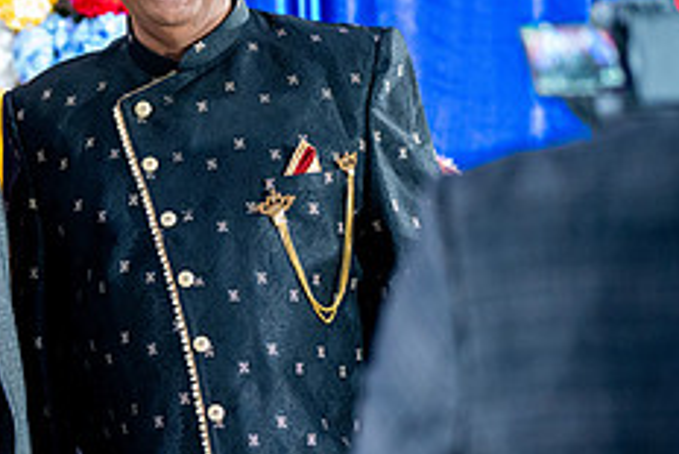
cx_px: -88
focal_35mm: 175
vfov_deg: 7.9
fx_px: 3303
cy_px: 274
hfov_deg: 11.5
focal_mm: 70
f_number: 2.8
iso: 5000
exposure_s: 1/250
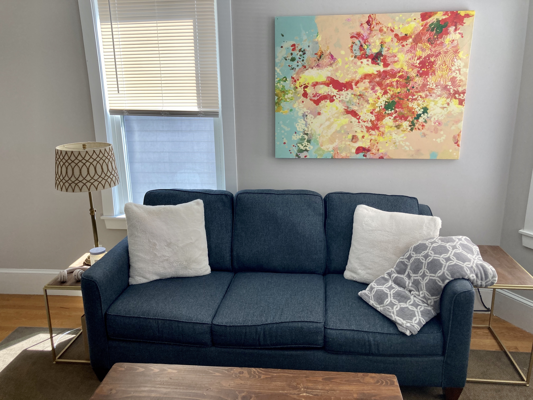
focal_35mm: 28
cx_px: 266
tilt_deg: -14.9
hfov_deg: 63.4
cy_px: 200
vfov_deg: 49.7
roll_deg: -0.3
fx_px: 431
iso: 50
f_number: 1.8
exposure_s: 1/121
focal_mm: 3.99
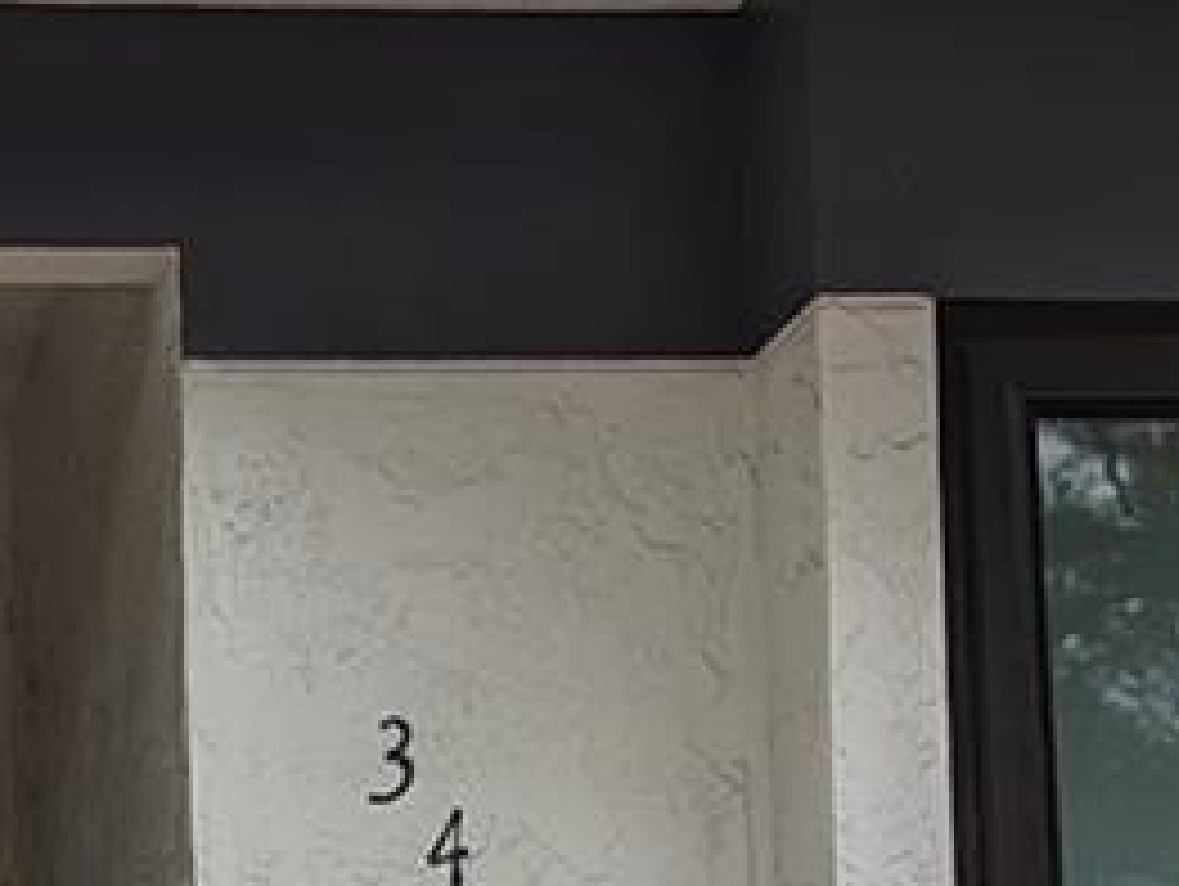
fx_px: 4977
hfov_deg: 13.3
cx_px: 4
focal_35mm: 146
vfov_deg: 10.2
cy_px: 670
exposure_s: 1/392
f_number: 1.85
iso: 43
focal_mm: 6.81
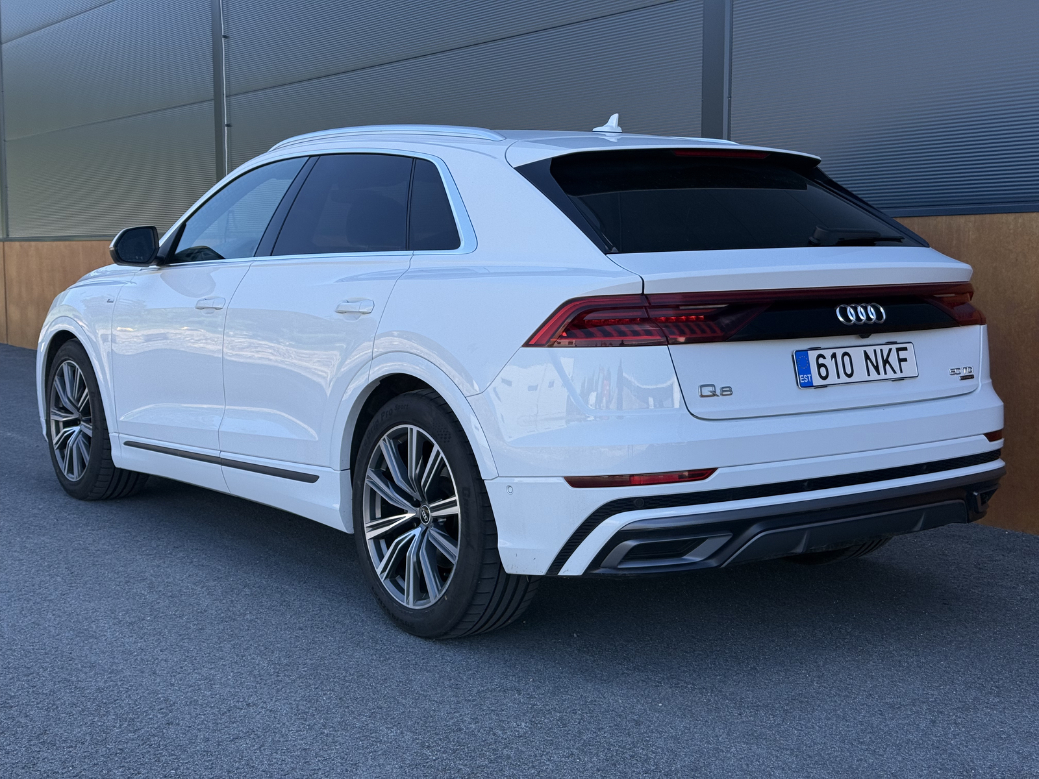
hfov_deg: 39.7
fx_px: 1441
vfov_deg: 30.3
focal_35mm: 48
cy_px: 390
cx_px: 520
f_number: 1.78
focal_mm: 6.76
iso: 64
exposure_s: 1/1678
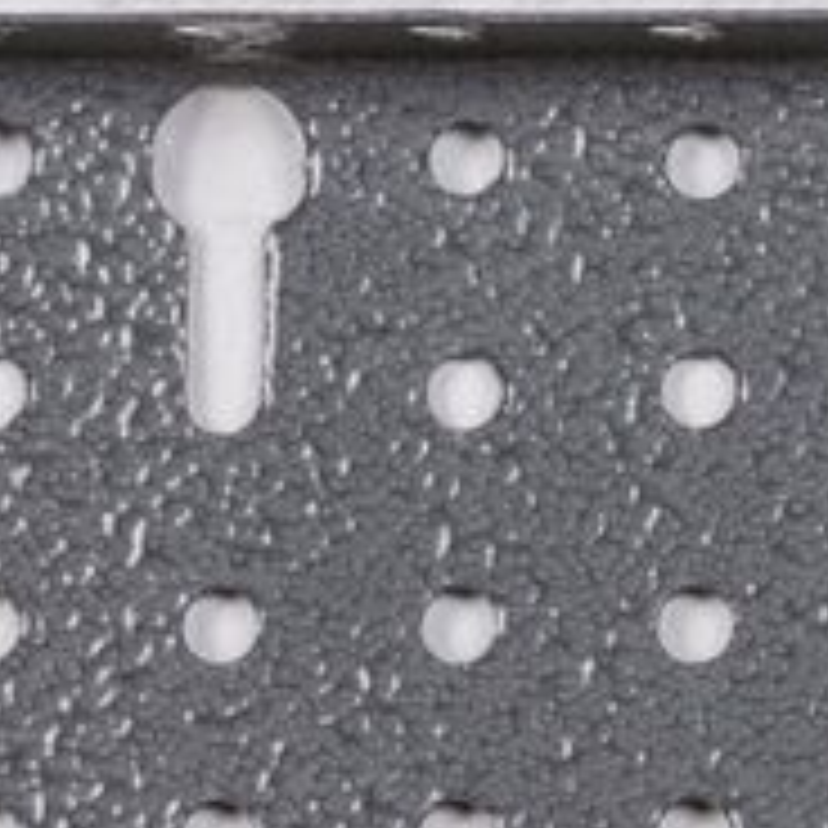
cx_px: 1634
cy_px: 425
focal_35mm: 305
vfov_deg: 5.7
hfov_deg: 5.6
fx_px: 8254
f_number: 16
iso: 100
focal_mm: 66
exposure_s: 1/60
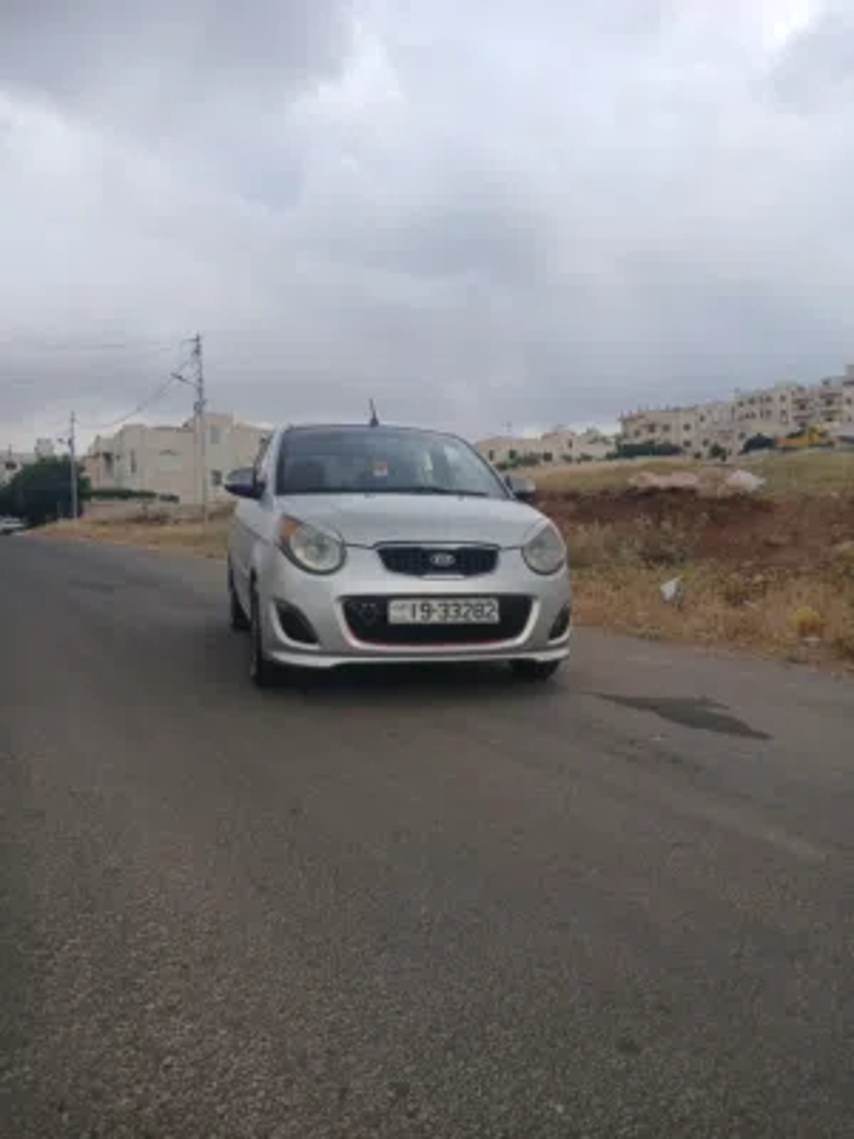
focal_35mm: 26
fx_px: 855
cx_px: 427
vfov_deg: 67.3
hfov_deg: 53.1
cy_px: 570
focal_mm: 3.98
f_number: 1.8
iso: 20
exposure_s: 1/132
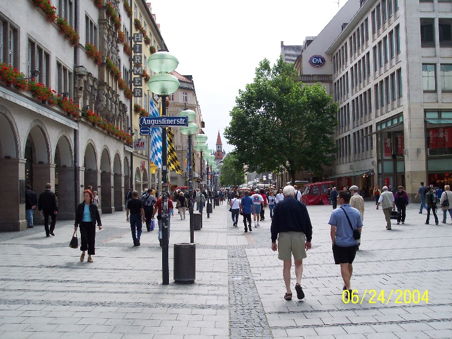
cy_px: 170
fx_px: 496
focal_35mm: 38
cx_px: 226
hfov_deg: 49.0
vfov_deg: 37.7
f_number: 4.8
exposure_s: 1/350
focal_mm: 8
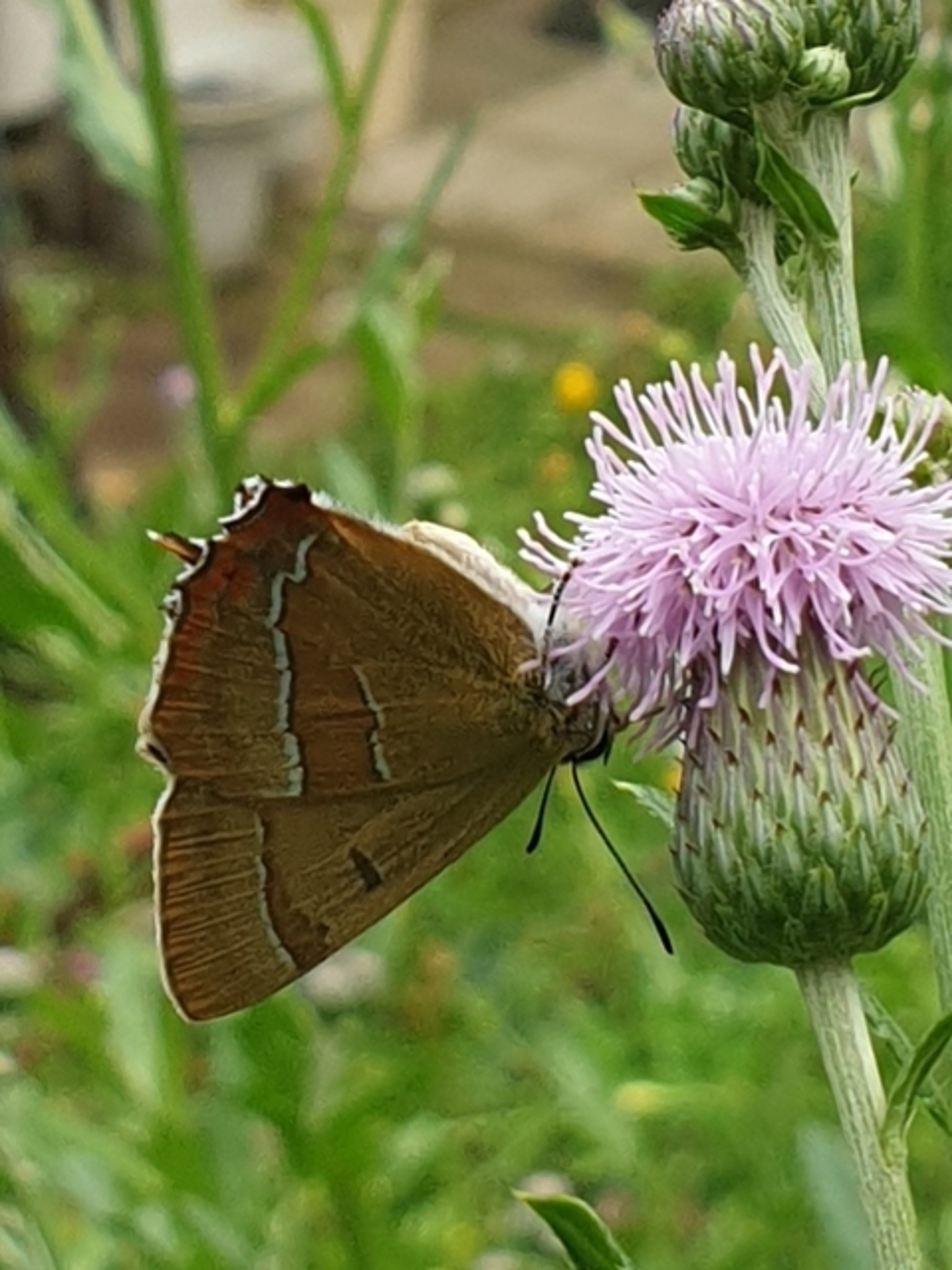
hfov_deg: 53.1
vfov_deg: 67.3
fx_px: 953
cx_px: 476
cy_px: 635
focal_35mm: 26
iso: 50
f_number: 2.4
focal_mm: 4.3
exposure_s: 1/434
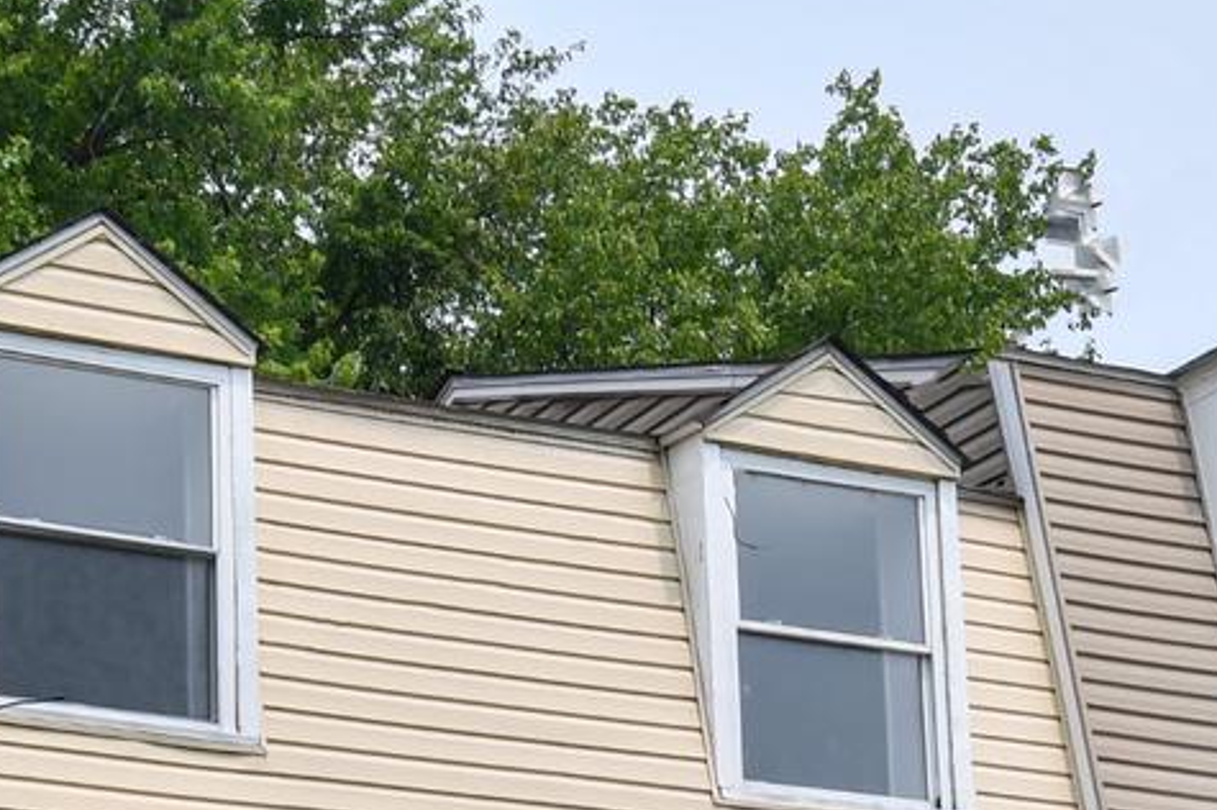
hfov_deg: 22.0
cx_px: 187
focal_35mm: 91
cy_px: 1071
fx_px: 3074
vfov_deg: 14.3
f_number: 8
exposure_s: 1/250
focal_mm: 20
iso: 100
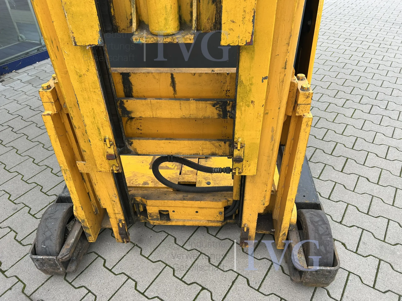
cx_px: 201
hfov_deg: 67.3
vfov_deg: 53.1
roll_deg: +4.5
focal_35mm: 26
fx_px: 302
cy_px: 150
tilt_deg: -37.4
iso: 50
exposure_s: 1/567
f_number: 1.5
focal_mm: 5.7
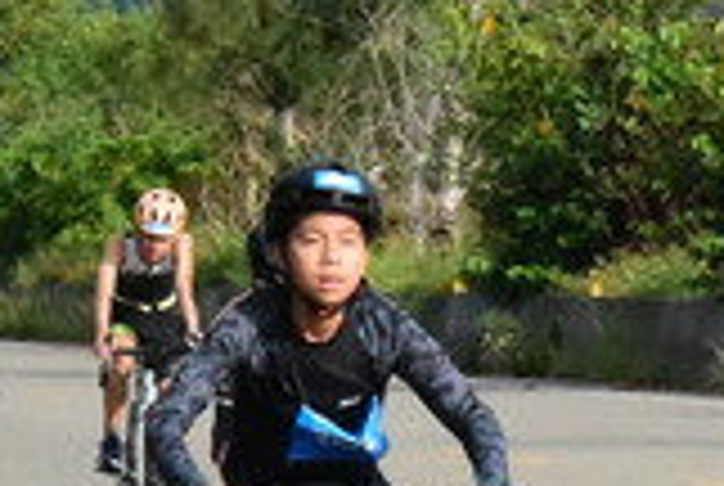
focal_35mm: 532
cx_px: 270
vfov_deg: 2.6
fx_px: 10719
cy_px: 308
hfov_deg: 3.9
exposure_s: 1/4000
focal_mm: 110
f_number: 22
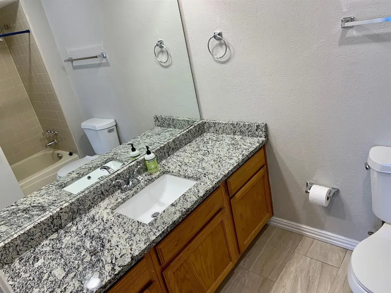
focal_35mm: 26
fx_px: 294
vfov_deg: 53.1
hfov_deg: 67.3
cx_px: 196
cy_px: 146
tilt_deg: -23.6
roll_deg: +13.0
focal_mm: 4.25
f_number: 1.8
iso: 80
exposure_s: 1/120
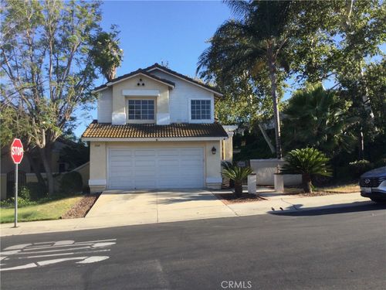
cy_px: 145
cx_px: 193
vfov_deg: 45.4
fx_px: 346
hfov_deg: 58.4
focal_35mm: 31
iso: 25
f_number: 2.4
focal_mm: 3.3
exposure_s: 1/547
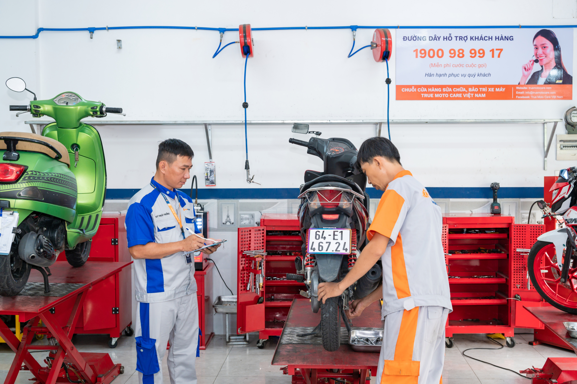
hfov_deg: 43.6
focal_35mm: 45
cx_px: 288
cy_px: 192
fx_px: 721
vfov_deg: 29.8
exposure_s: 1/125
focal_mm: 45
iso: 500
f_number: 5
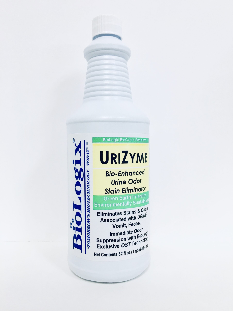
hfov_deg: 48.2
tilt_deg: -4.0
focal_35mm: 29
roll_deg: +0.5
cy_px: 156
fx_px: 260
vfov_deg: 61.7
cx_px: 116
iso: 50
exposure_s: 1/30
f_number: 2.2
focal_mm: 4.15
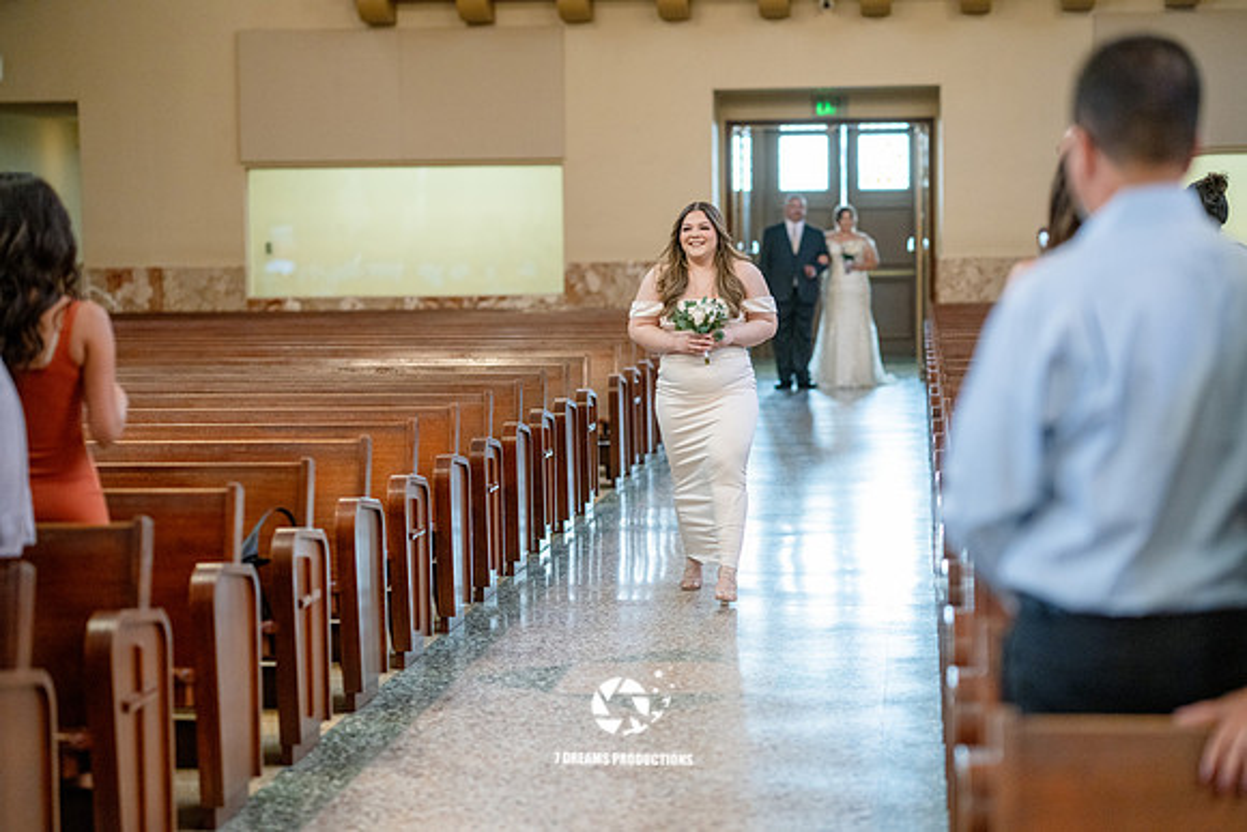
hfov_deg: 23.9
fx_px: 2945
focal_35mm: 85
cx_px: 624
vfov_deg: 16.1
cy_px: 416
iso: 2000
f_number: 2
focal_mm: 85
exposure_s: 1/125
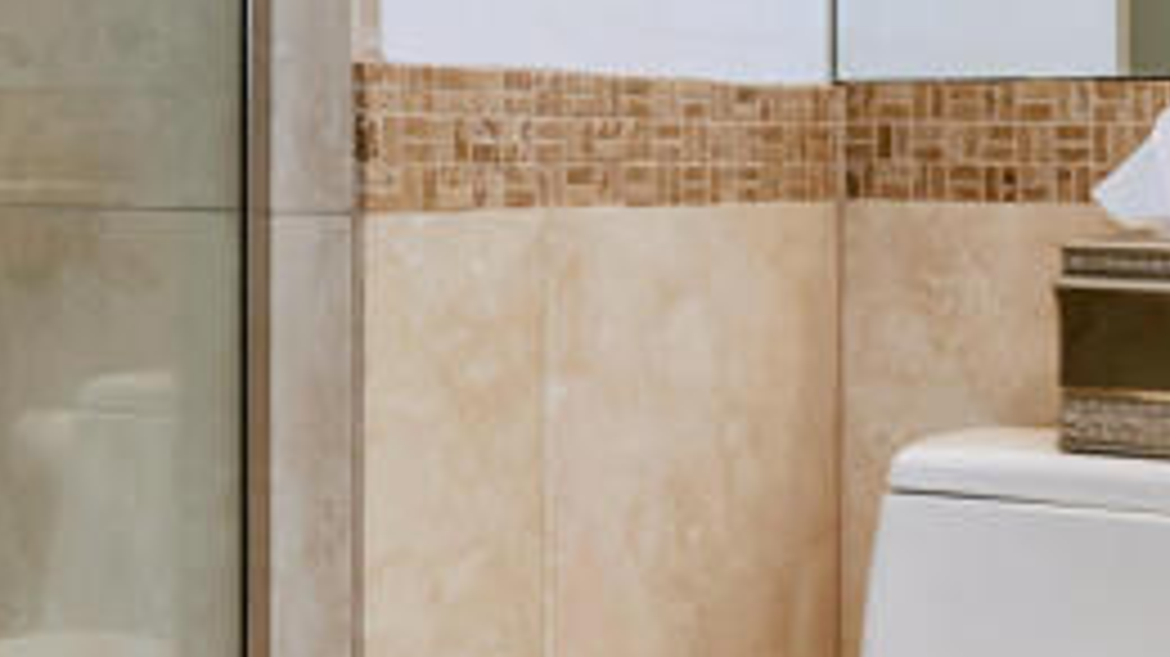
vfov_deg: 17.1
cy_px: 171
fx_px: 2171
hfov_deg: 29.7
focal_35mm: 70
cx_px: 871
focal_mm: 10
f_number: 6.3
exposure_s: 1/60
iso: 500
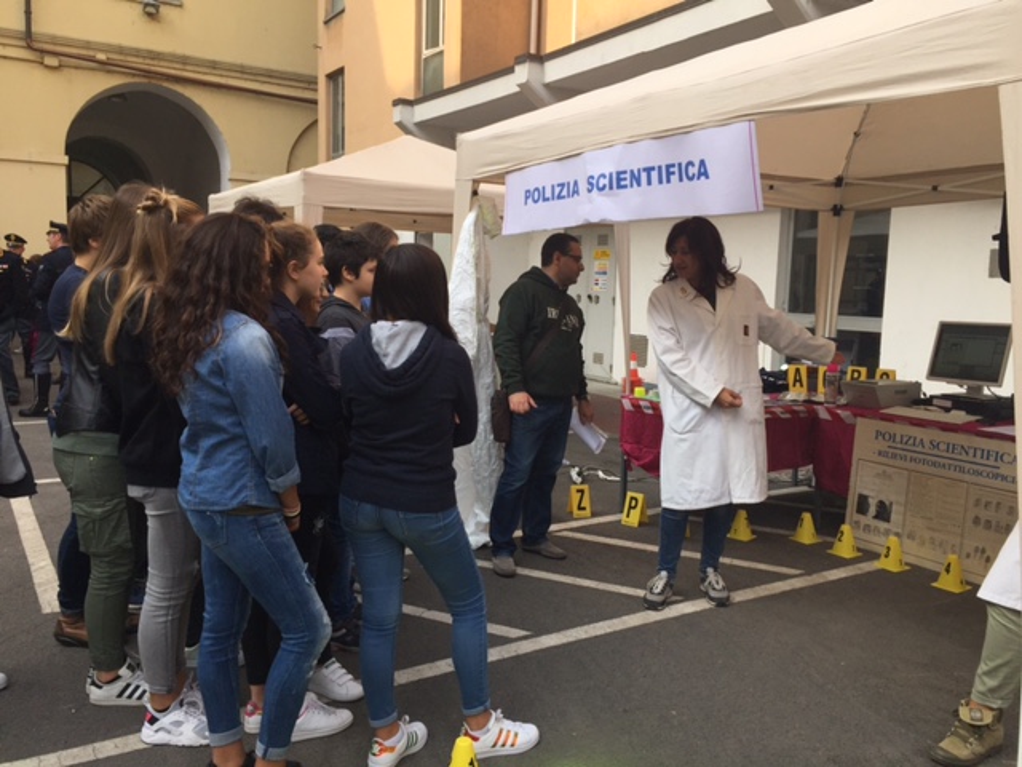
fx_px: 856
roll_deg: -0.9
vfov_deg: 48.2
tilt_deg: -5.5
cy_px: 384
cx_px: 511
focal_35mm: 29
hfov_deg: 61.7
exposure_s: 1/942
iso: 32
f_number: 2.2
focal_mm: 4.15
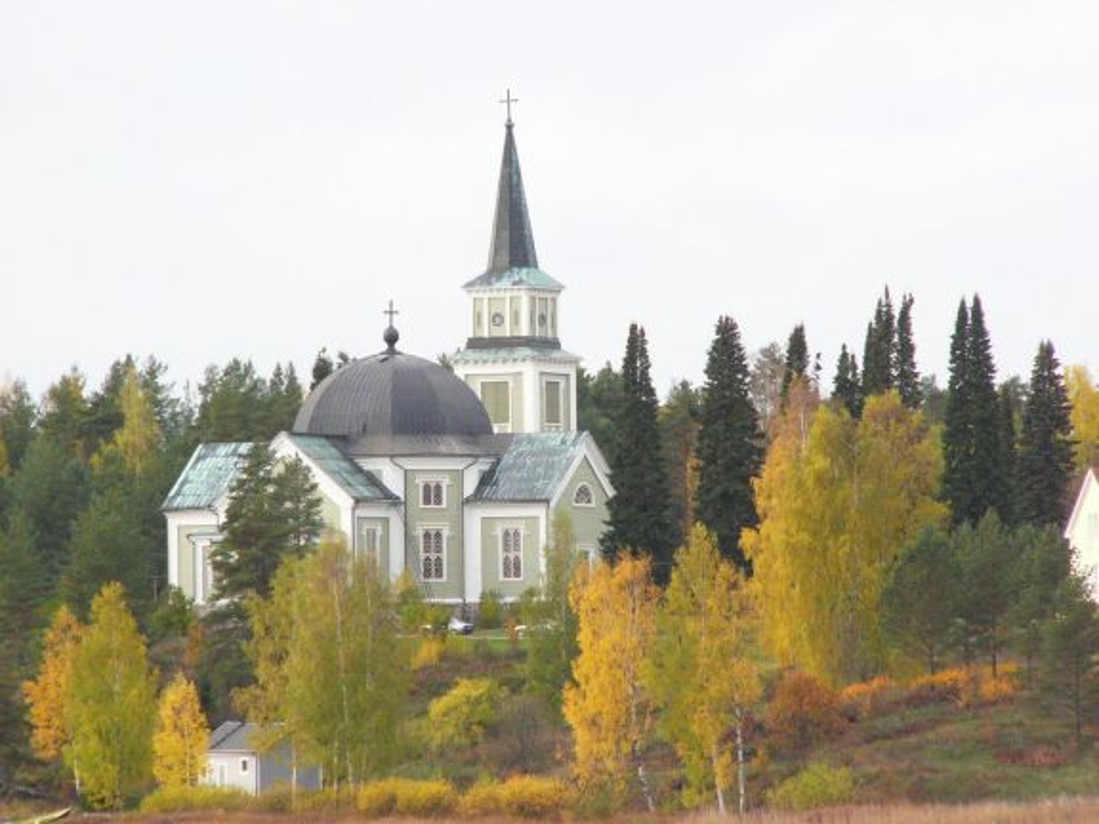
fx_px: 9048
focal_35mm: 285
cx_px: 550
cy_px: 412
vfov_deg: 5.2
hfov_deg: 7.0
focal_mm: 47.5
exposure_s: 1/500
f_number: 4.6
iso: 400
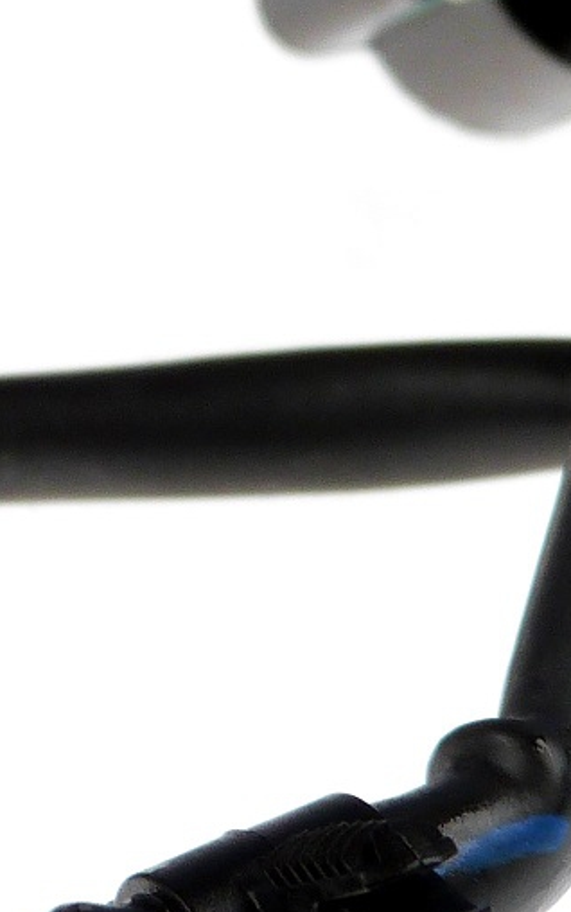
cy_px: 215
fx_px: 5496
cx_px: -435
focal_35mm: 221
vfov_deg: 9.5
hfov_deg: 5.8
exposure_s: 1/100
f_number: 3.2
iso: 100
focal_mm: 9.4
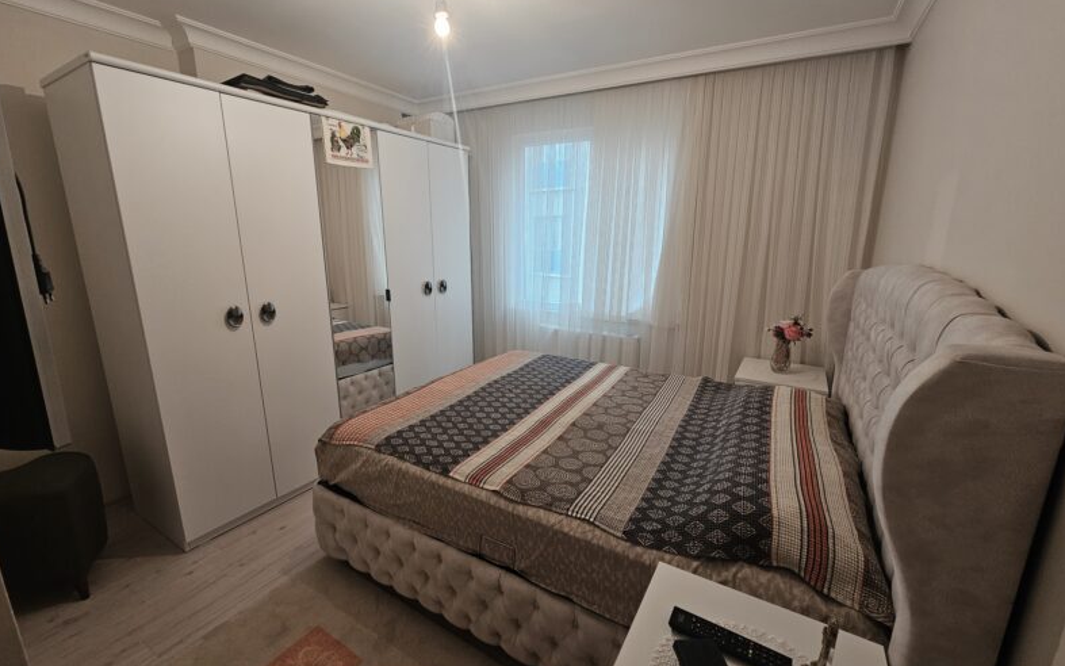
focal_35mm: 14
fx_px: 406
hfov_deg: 105.3
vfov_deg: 78.6
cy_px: 326
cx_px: 529
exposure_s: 1/50
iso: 125
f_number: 2.2
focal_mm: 2.2
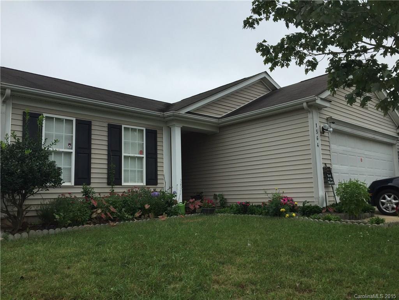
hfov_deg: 61.7
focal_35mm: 29
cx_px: 200
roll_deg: +2.0
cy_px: 150
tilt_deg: +8.6
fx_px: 334
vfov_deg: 48.2
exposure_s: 1/1041
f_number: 2.2
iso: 32
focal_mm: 4.15
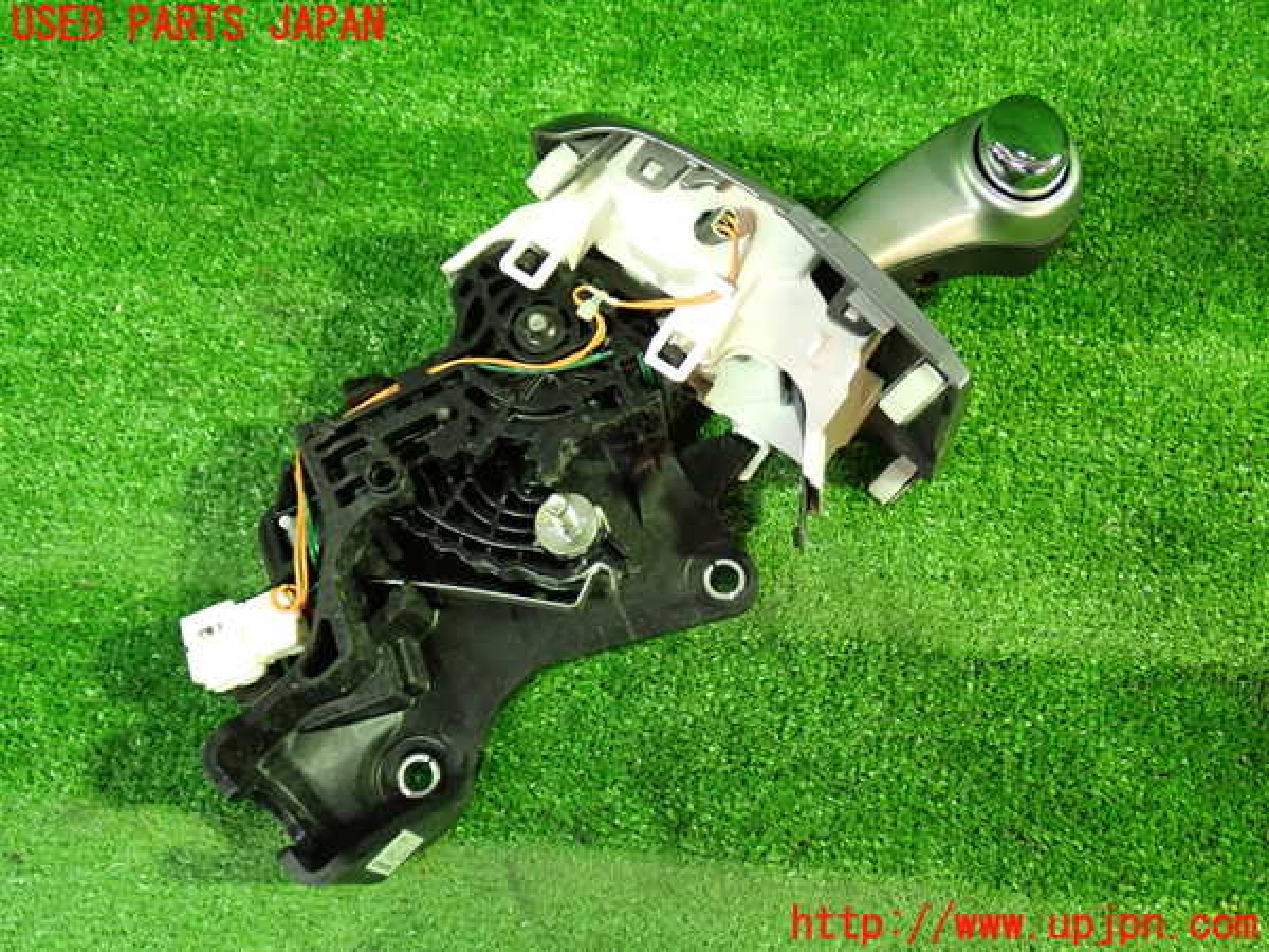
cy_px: 476
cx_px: 634
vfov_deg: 39.7
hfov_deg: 51.4
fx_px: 1320
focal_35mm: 36
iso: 800
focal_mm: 6.37
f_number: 2.5
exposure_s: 1/25
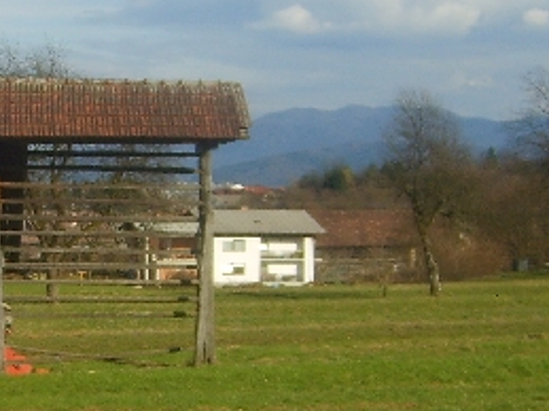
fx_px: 1712
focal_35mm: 108
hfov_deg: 17.9
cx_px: 42
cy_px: 280
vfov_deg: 13.7
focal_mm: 5.8
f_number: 2.8
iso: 50
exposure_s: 1/1000
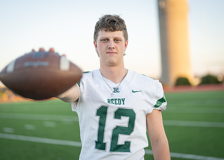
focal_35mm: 59
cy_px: 74
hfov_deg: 33.2
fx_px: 376
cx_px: 112
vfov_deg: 24.0
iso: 100
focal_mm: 50
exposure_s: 1/1250
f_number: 1.2
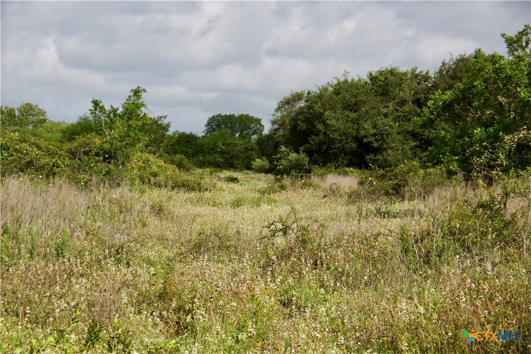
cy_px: 177
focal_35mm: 90
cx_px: 266
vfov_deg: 15.2
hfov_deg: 22.6
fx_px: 1327
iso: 100
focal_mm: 60
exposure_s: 1/800
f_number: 6.3
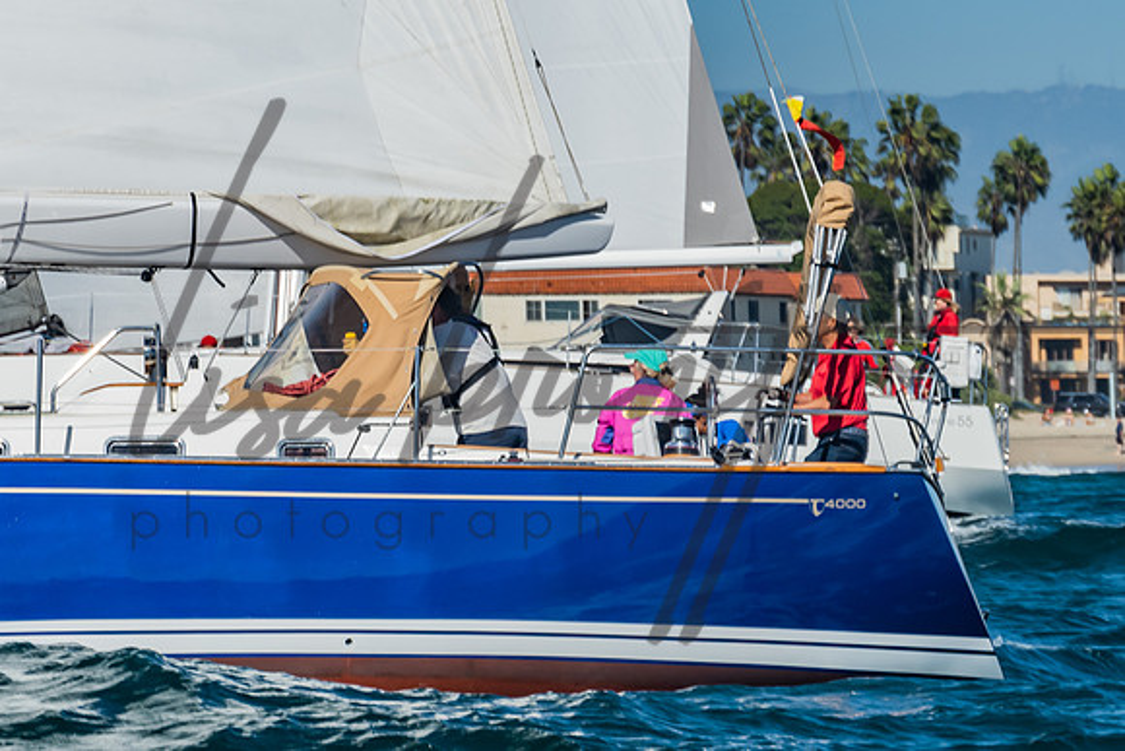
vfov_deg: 4.5
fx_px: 9576
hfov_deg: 6.7
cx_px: 142
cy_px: 180
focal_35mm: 306
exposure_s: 1/500
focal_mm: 125
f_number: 6.3
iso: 160
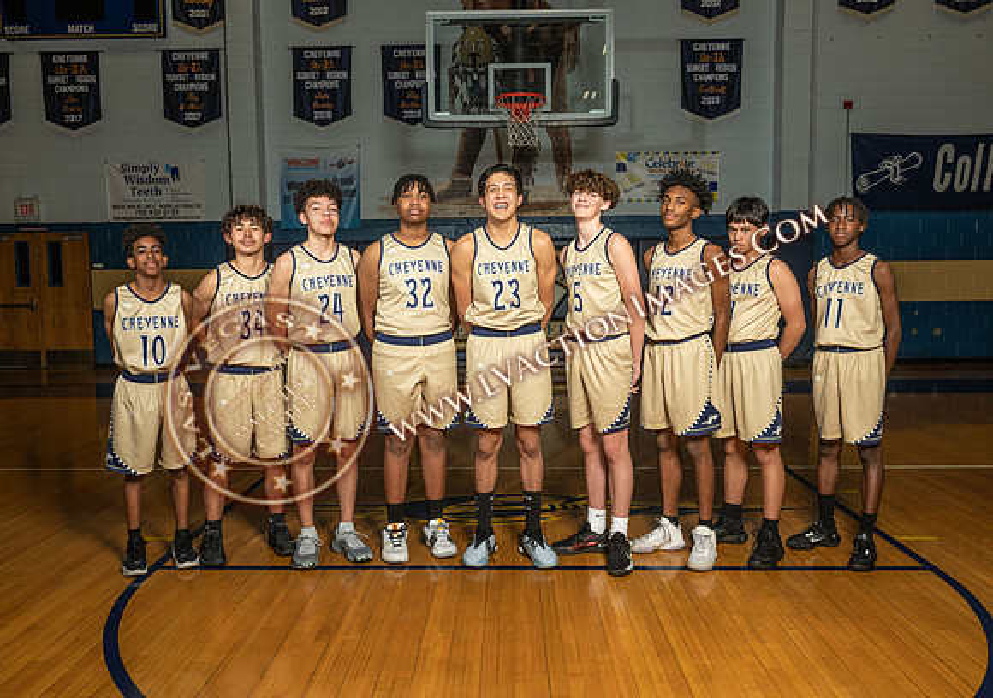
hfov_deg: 59.9
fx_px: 861
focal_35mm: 31
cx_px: 473
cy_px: 349
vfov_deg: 44.1
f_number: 7.1
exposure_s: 1/125
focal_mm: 29
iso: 125
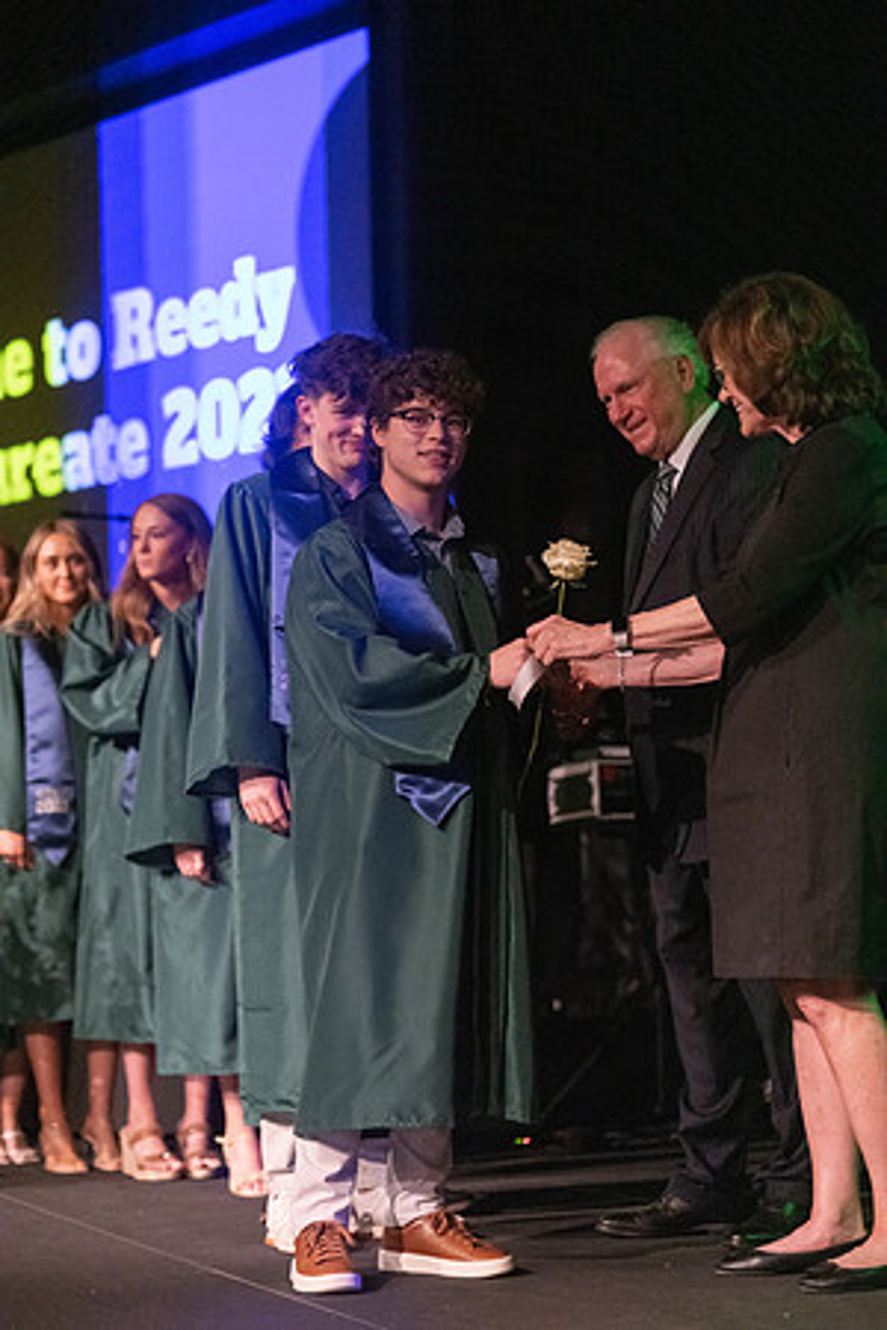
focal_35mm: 86
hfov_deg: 15.9
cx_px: 444
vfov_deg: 23.6
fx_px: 3178
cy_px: 665
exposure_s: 1/1000
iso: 16000
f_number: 2.8
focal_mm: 86
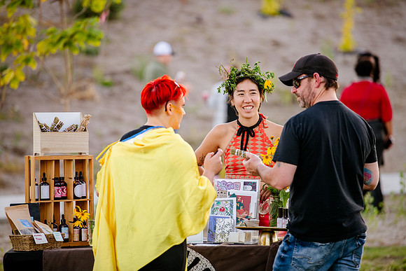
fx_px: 2087
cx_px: 203
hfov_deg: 11.1
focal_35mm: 185
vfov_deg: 7.4
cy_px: 136
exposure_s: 1/160
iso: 200
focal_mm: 185
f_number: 2.8
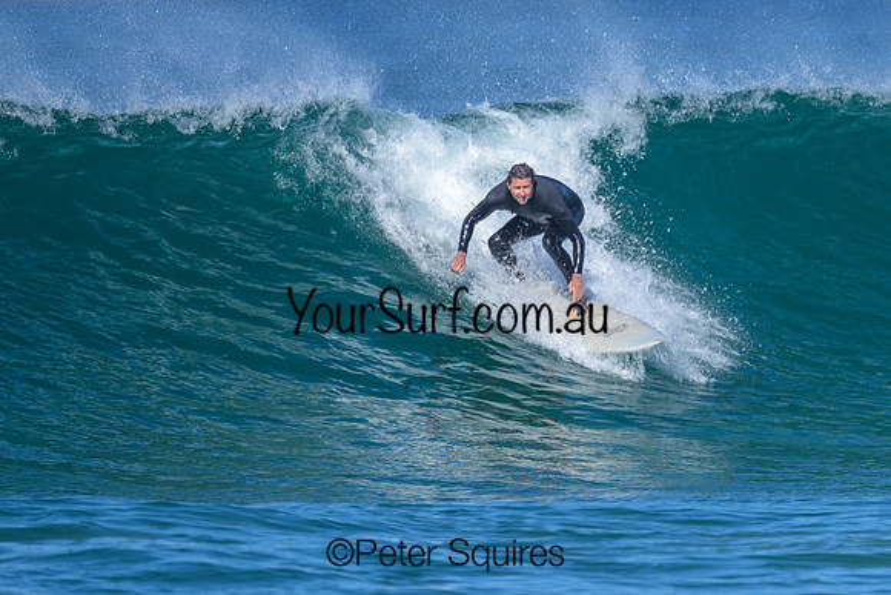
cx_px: 613
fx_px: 27243
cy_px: 292
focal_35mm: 1101
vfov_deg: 1.3
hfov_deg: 1.9
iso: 320
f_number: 6.3
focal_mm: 800
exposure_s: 1/2000
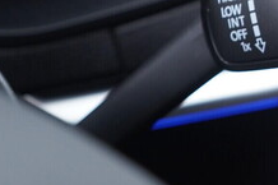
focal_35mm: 91
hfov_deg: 21.4
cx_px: 295
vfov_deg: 14.7
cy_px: -12
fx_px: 702
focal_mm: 24
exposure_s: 1/40
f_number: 2.8
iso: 320
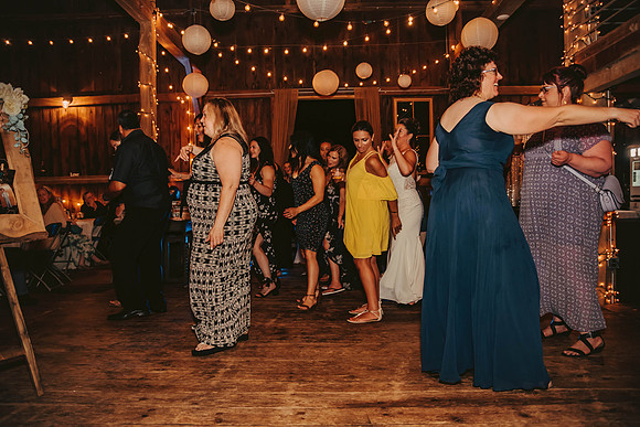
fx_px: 498
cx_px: 320
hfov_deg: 65.5
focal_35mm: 28
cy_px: 214
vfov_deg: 46.4
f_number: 2.8
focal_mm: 28
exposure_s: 1/125
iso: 1250
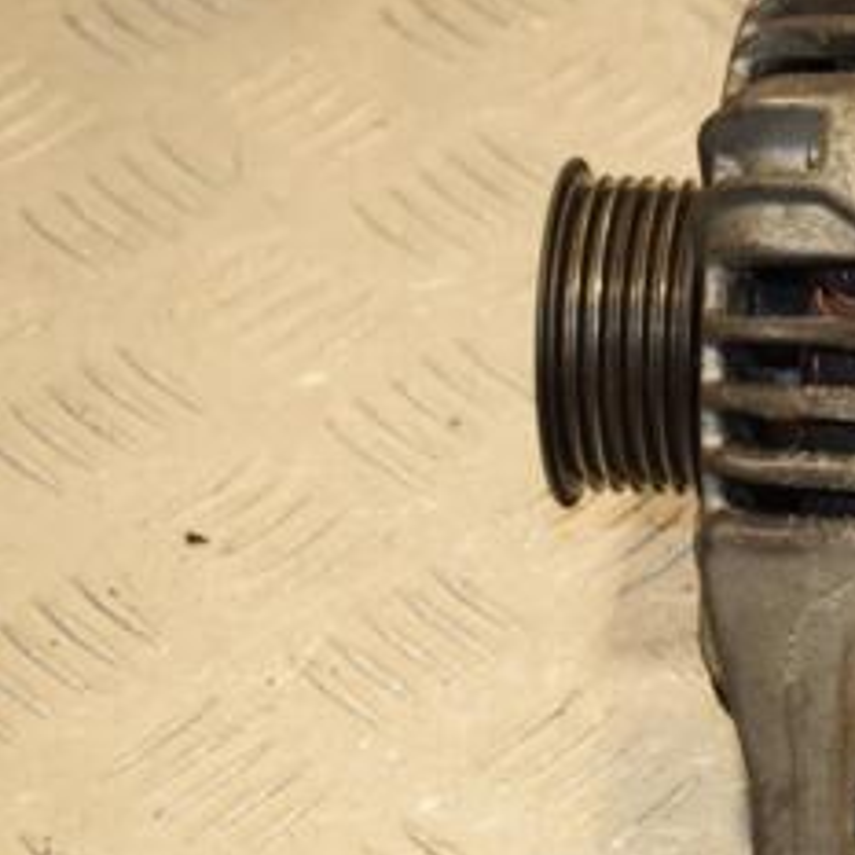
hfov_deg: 10.0
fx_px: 4778
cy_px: 396
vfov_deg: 10.2
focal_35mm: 171
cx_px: 1097
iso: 800
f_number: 5.6
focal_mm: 52
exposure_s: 1/200
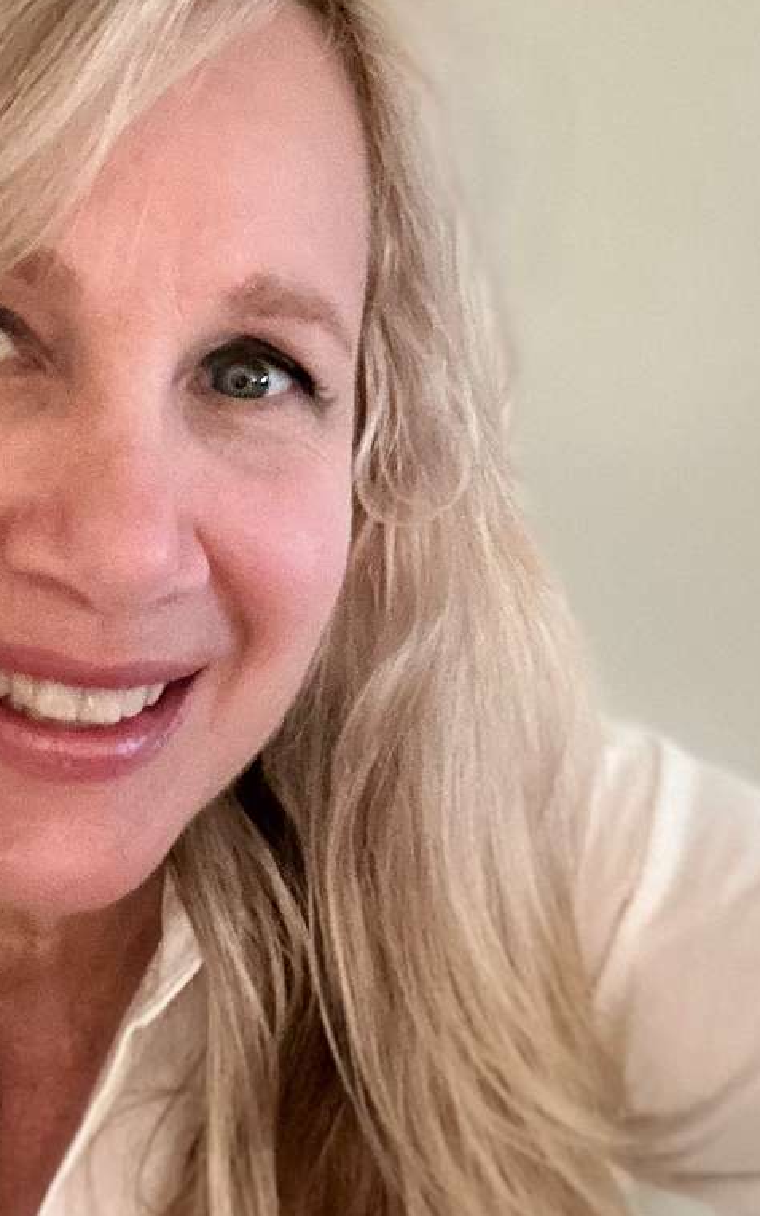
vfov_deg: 34.0
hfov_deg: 21.5
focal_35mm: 60
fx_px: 1988
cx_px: 212
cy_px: 620
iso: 640
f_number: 1.9
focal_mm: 2.69
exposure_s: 1/20
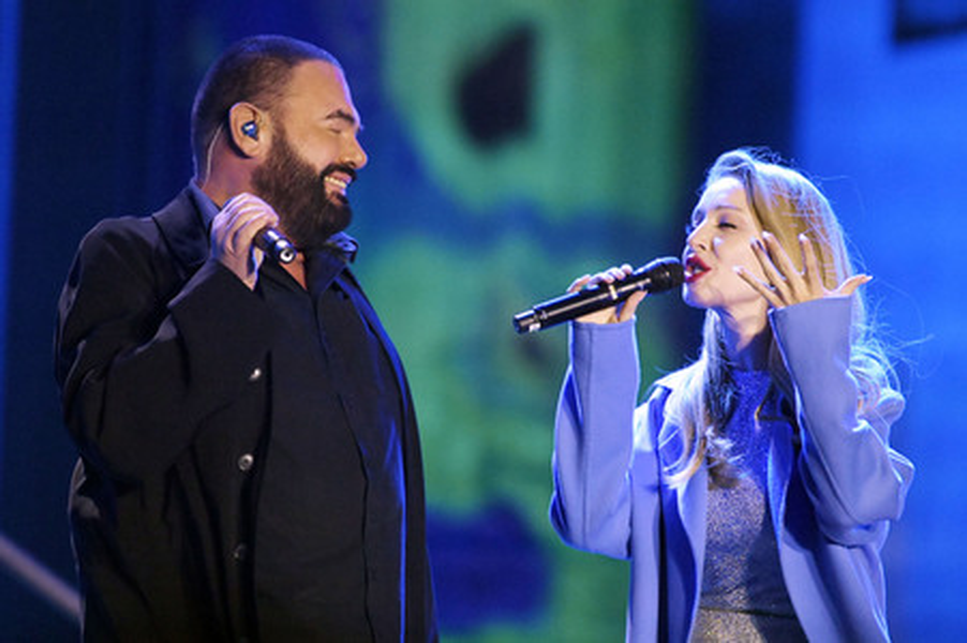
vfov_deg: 2.7
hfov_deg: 4.1
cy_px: 322
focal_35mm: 500
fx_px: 13420
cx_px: 484
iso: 12800
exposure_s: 1/1000
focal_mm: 500
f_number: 5.6
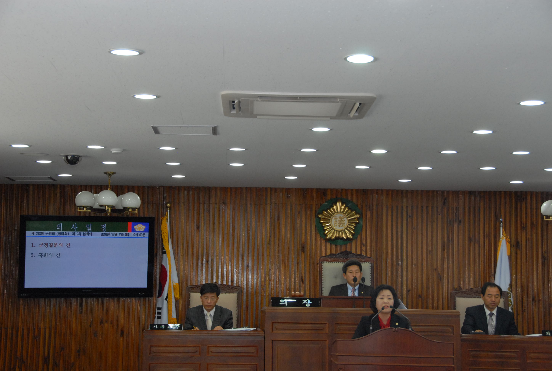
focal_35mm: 72
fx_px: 1106
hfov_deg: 28.0
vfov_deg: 19.0
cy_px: 186
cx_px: 276
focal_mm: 48
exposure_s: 1/60
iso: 800
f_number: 7.1
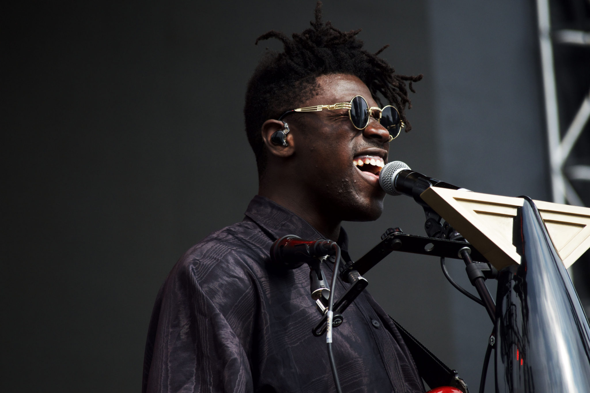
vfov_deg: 5.4
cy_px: 196
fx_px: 4179
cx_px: 295
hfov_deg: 8.1
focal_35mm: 255
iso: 400
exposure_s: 1/1250
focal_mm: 170
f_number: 5.3
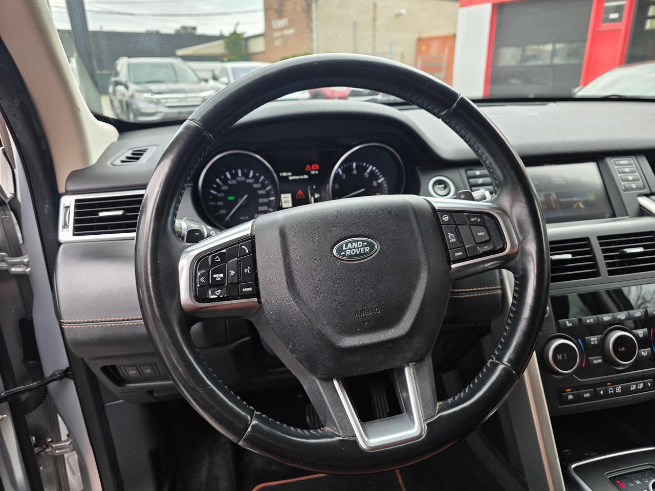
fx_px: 435
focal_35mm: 23
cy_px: 246
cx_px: 328
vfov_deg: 58.9
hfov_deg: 73.9
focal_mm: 6.3
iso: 20
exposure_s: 1/120
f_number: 1.7
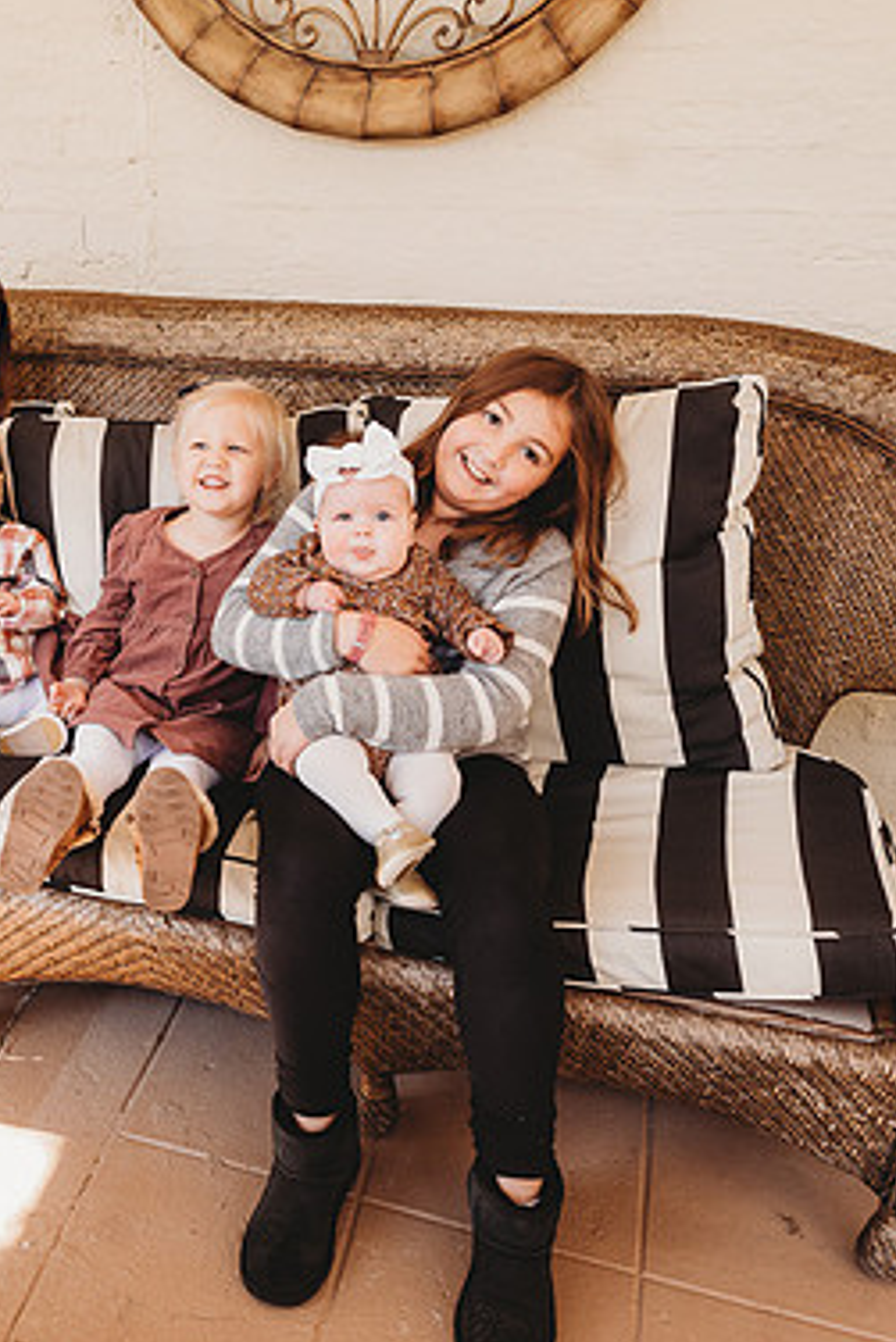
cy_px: 676
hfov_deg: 34.5
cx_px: 136
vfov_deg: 51.9
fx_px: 1380
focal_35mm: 37
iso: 400
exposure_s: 1/100
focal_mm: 24
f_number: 4.5
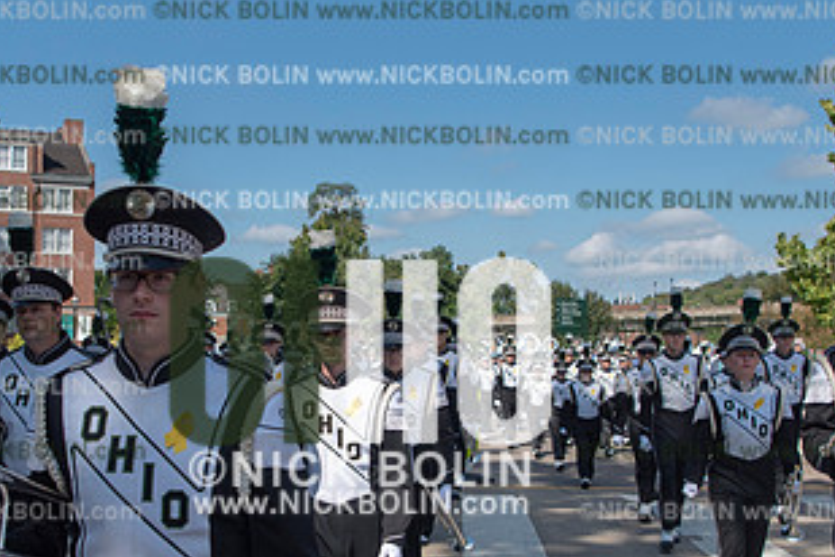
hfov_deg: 43.5
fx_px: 1044
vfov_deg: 29.6
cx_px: 359
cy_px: 388
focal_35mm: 45
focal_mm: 24
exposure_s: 1/4000
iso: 400
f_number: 5
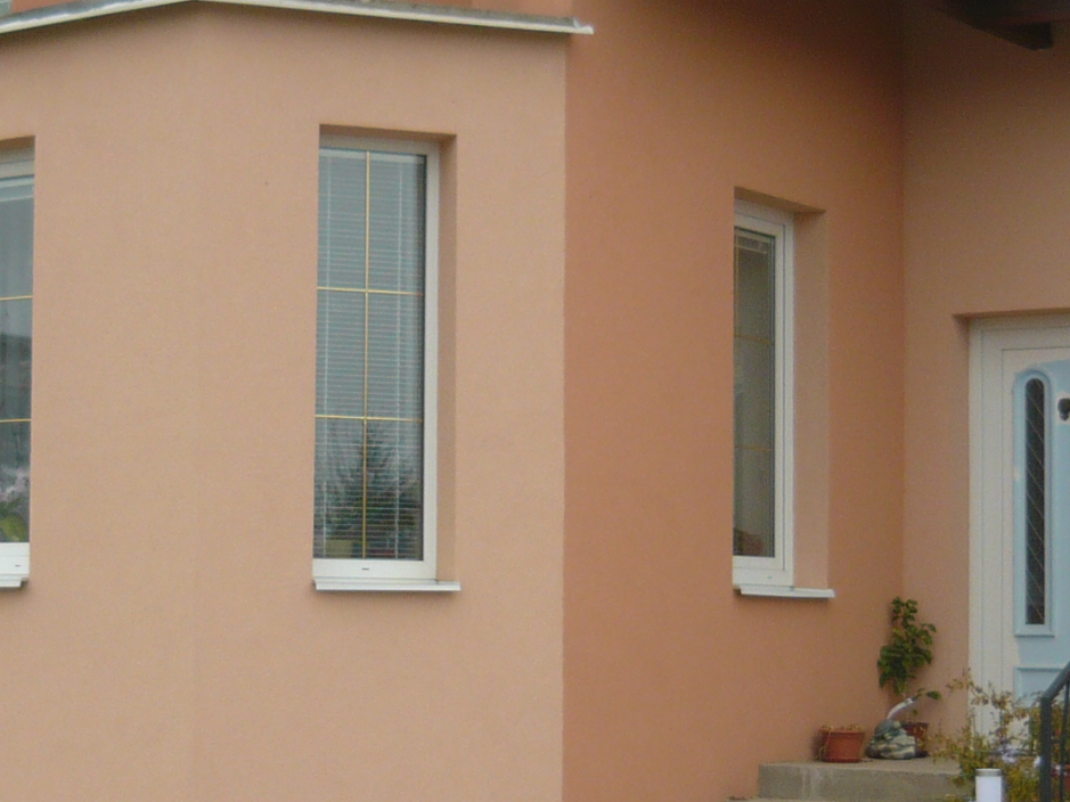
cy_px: 448
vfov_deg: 16.4
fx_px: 2782
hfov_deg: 21.7
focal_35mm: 90
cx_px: 342
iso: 100
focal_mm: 5.5
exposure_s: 1/200
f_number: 2.8
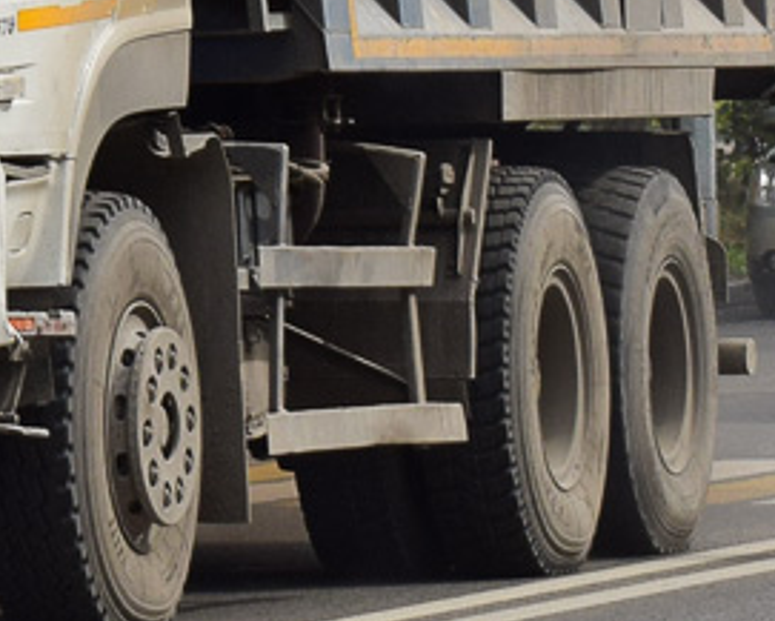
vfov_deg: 4.5
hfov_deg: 5.6
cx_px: -163
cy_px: -298
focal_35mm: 343
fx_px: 7872
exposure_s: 1/320
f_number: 9
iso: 200
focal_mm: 55
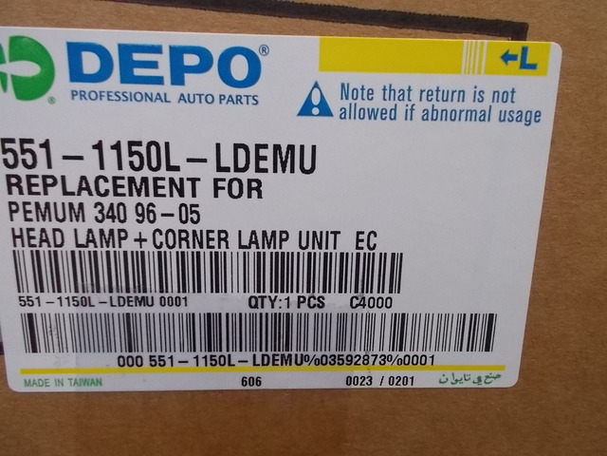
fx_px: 509
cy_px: 228
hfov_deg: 61.7
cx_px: 304
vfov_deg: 48.2
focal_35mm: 29
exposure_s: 1/250
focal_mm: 4.1
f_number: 3.3
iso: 320
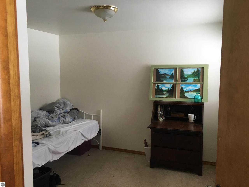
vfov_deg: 48.2
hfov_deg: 61.7
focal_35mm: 29
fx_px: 209
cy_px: 94
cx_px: 124
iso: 80
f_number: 2.2
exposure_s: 1/30
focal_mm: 4.15
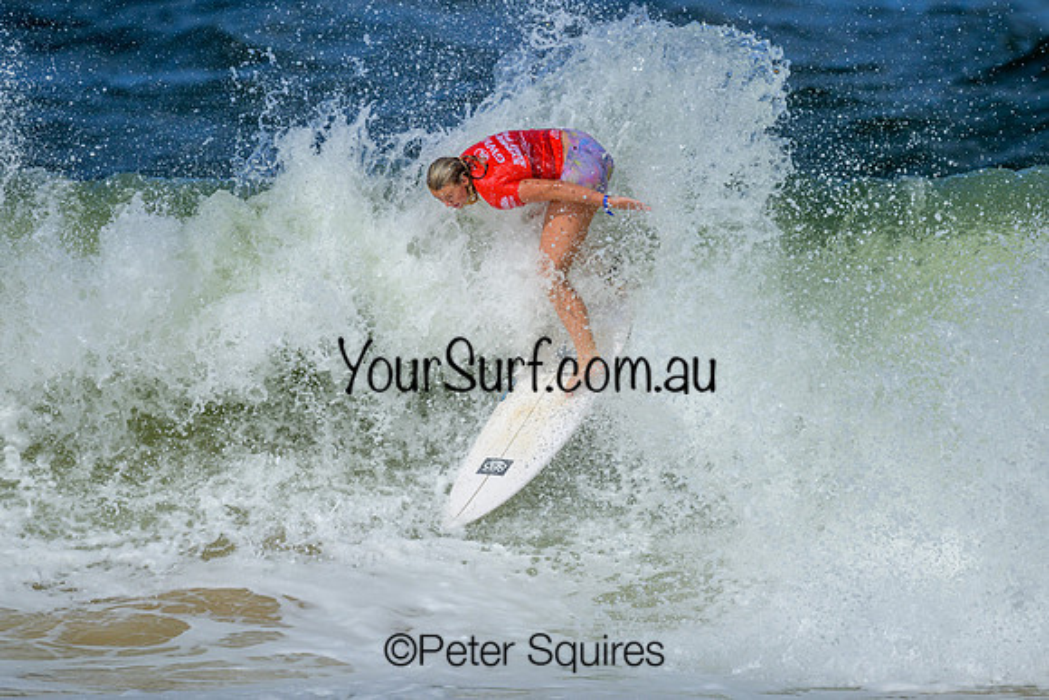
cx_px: 647
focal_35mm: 1100
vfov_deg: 1.3
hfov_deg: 1.9
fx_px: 32060
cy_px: 324
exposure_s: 1/3200
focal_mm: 800
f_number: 6.3
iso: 280
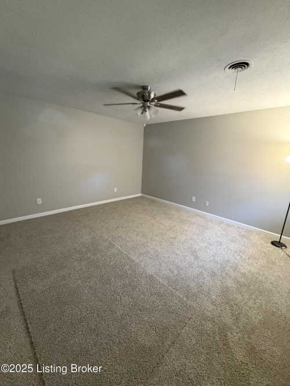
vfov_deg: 102.1
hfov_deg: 85.7
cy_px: 193
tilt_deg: -13.6
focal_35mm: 14
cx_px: 145
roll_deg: -3.8
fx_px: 156
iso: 800
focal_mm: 2.22
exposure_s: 1/60
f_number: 2.2
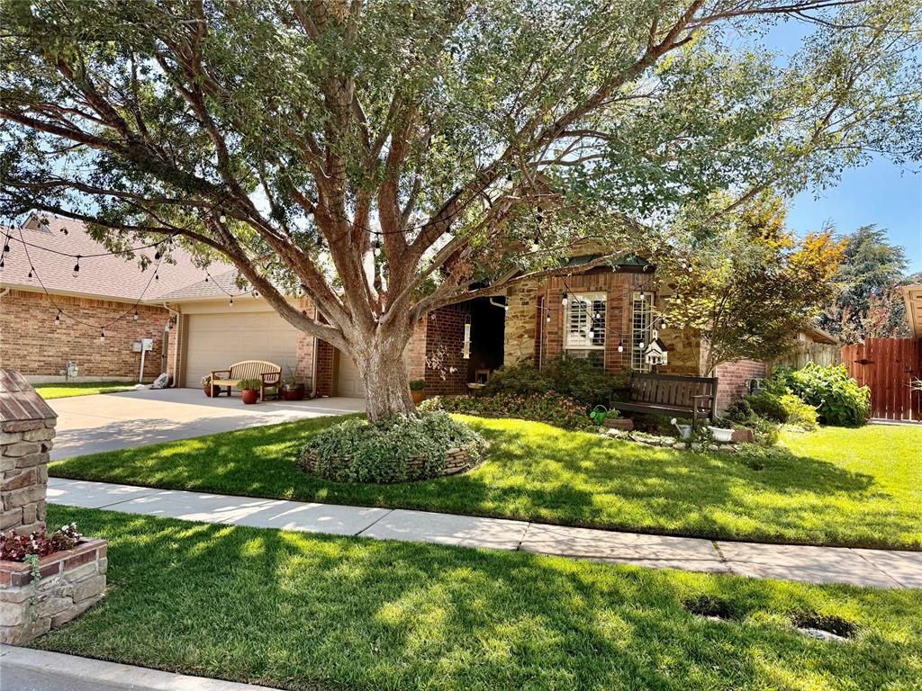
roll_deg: -2.3
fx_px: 639
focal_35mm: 24
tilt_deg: +2.4
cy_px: 346
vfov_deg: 56.8
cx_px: 461
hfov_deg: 71.6
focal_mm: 6.76
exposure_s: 1/1464
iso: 100
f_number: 1.78
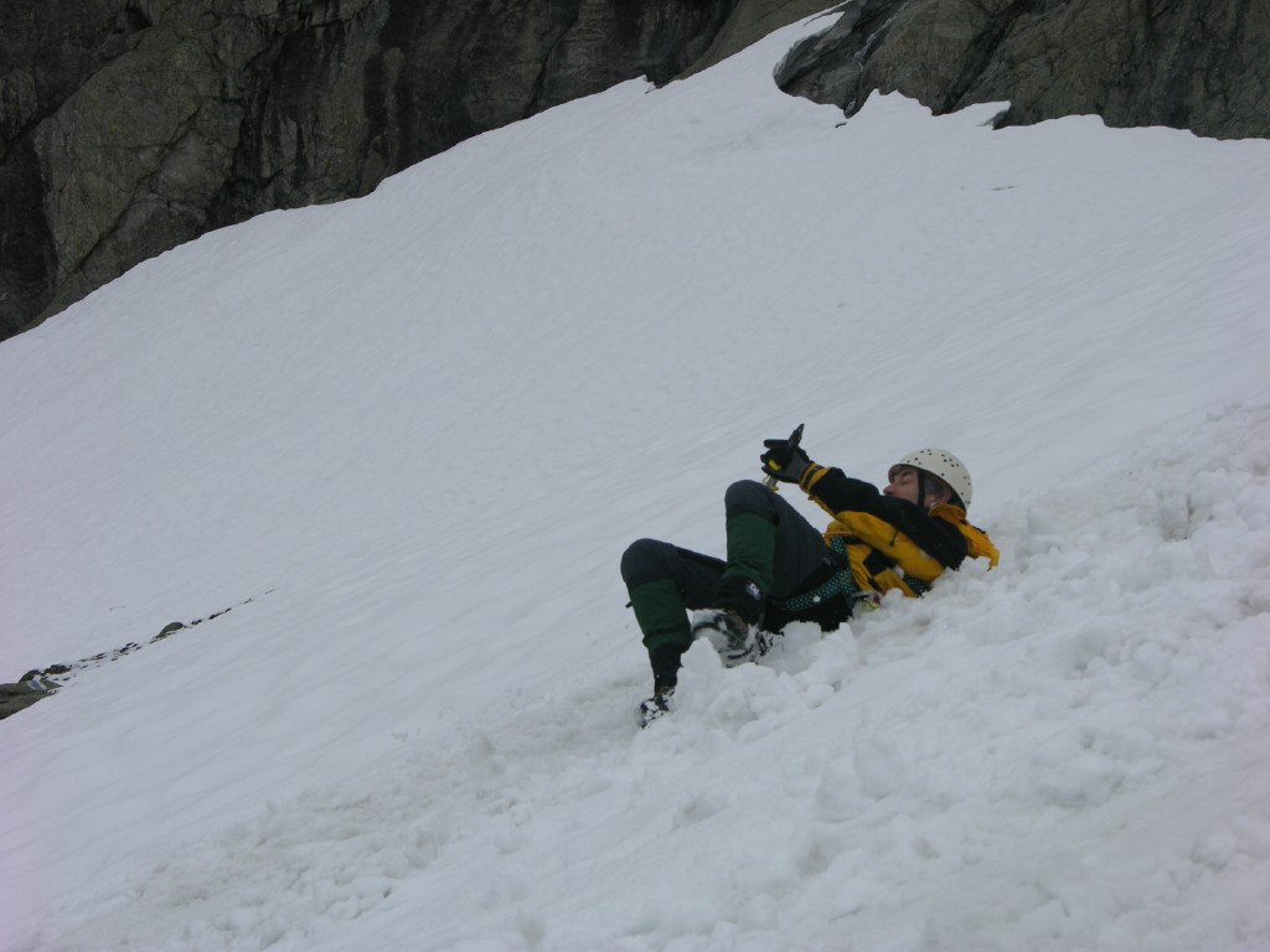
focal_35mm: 93
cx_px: 635
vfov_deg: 15.9
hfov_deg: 21.1
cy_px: 476
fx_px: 3412
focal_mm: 23.7
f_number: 5.7
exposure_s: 1/459
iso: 50
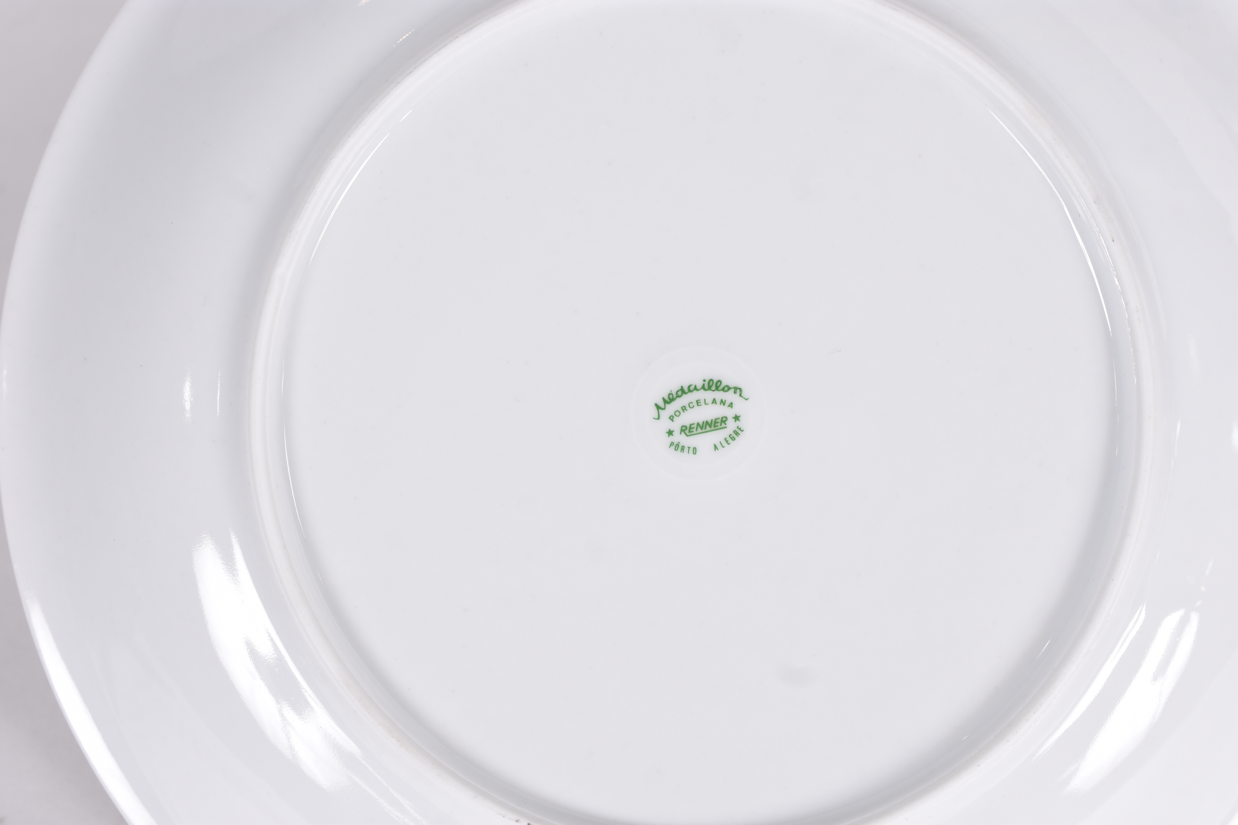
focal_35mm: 60
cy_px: 412
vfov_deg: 22.6
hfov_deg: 33.4
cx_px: 619
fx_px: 2063
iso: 200
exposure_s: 1/50
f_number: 6.3
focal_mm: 40
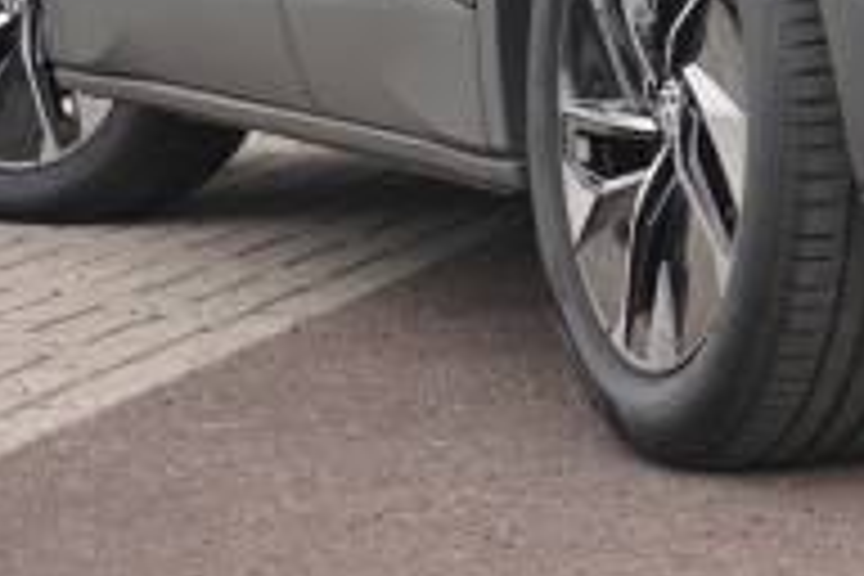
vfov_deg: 7.1
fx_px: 4560
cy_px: -364
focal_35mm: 190
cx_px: 1210
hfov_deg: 10.5
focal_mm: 38
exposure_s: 1/60
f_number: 5.6
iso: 125
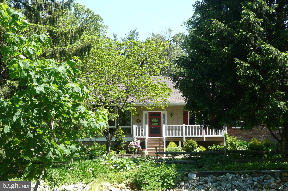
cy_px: 96
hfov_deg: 43.7
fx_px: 360
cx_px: 144
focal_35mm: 45
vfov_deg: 29.8
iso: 100
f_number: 3.4
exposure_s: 1/250
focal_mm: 4.9
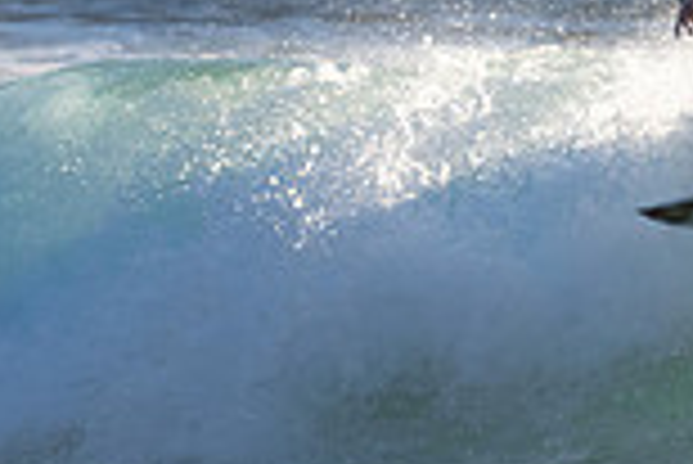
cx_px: 860
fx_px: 39229
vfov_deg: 0.7
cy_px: -115
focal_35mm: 2036
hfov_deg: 1.0
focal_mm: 360
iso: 450
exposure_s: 1/1600
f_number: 5.6
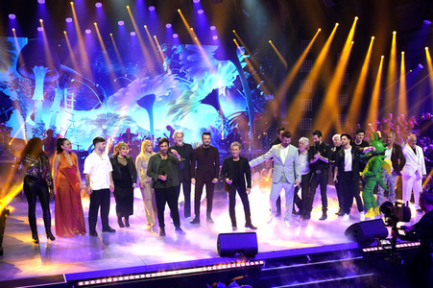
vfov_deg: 35.0
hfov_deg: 50.7
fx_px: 457
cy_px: 144
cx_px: 216
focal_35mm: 38
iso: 3200
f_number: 5.6
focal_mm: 38
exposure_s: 1/160
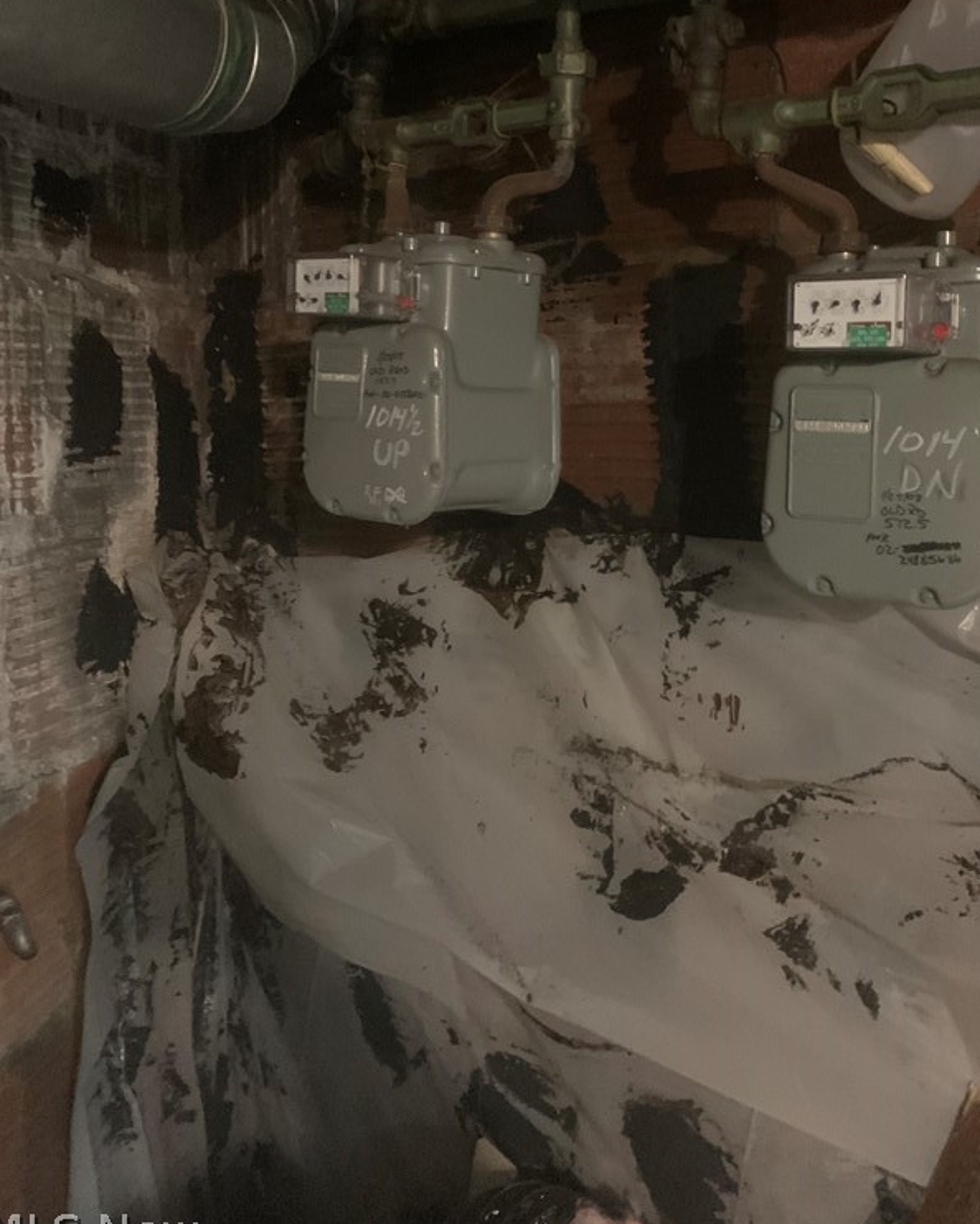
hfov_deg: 42.0
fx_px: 1268
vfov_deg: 50.7
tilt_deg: -0.7
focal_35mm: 35
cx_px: 605
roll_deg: +1.6
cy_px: 426
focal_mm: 4.25
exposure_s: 1/15
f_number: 1.8
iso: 1600
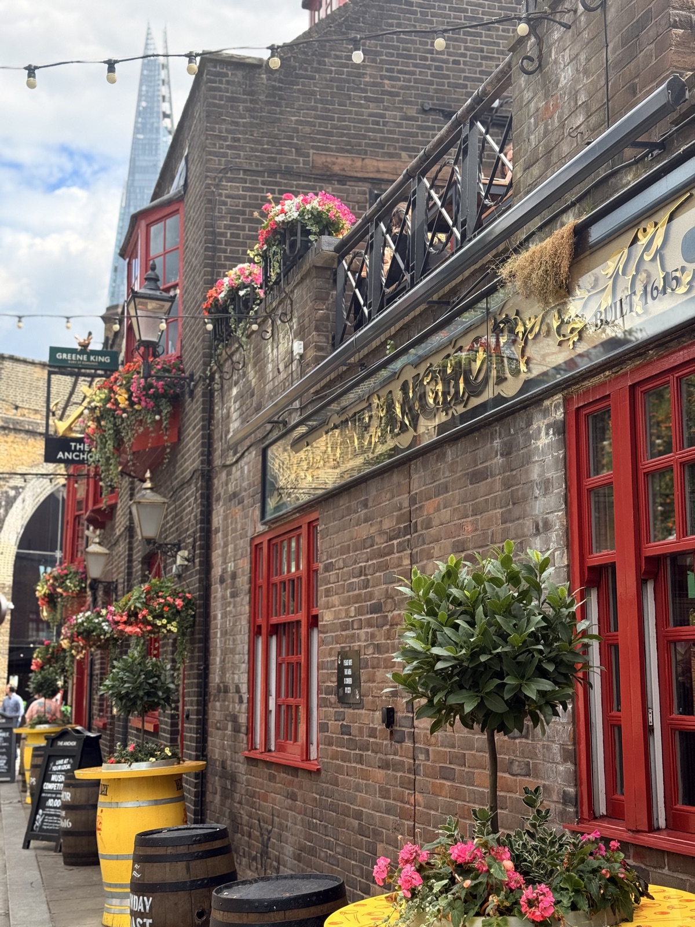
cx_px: 348
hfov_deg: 30.3
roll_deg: -0.4
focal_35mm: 48
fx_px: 1285
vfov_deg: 39.7
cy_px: 464
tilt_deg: +10.6
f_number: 1.78
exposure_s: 1/1642
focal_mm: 6.76
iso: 100
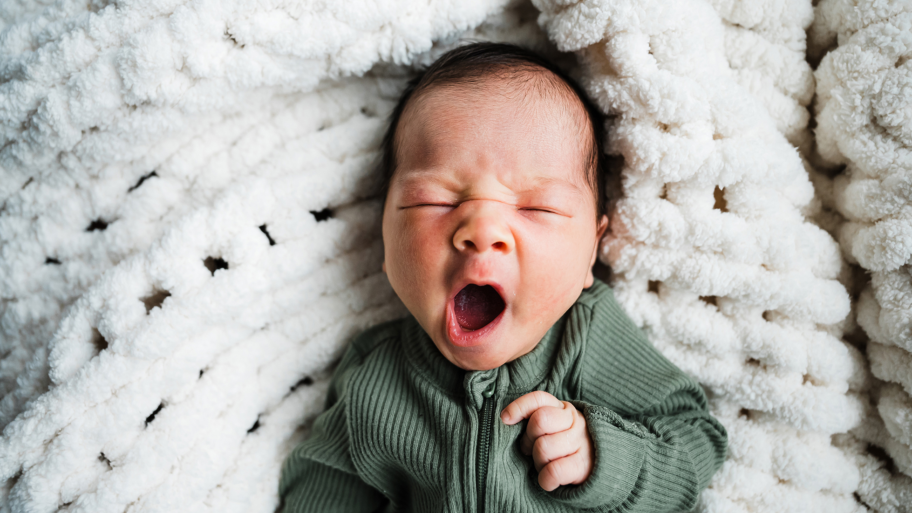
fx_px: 653
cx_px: 465
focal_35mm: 27
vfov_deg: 42.7
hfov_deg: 69.9
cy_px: 215
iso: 1600
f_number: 2.8
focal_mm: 24
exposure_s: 1/320
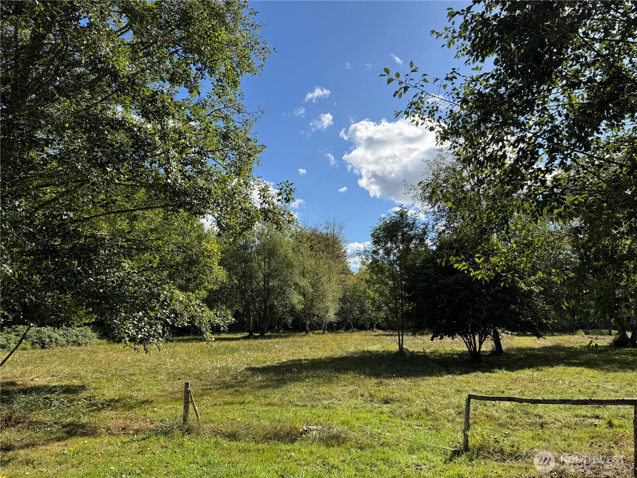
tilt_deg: +13.0
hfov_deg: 71.6
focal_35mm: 24
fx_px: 442
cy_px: 239
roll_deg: -0.7
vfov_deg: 56.8
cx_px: 318
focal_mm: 6.76
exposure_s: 1/3413
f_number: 1.78
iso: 80
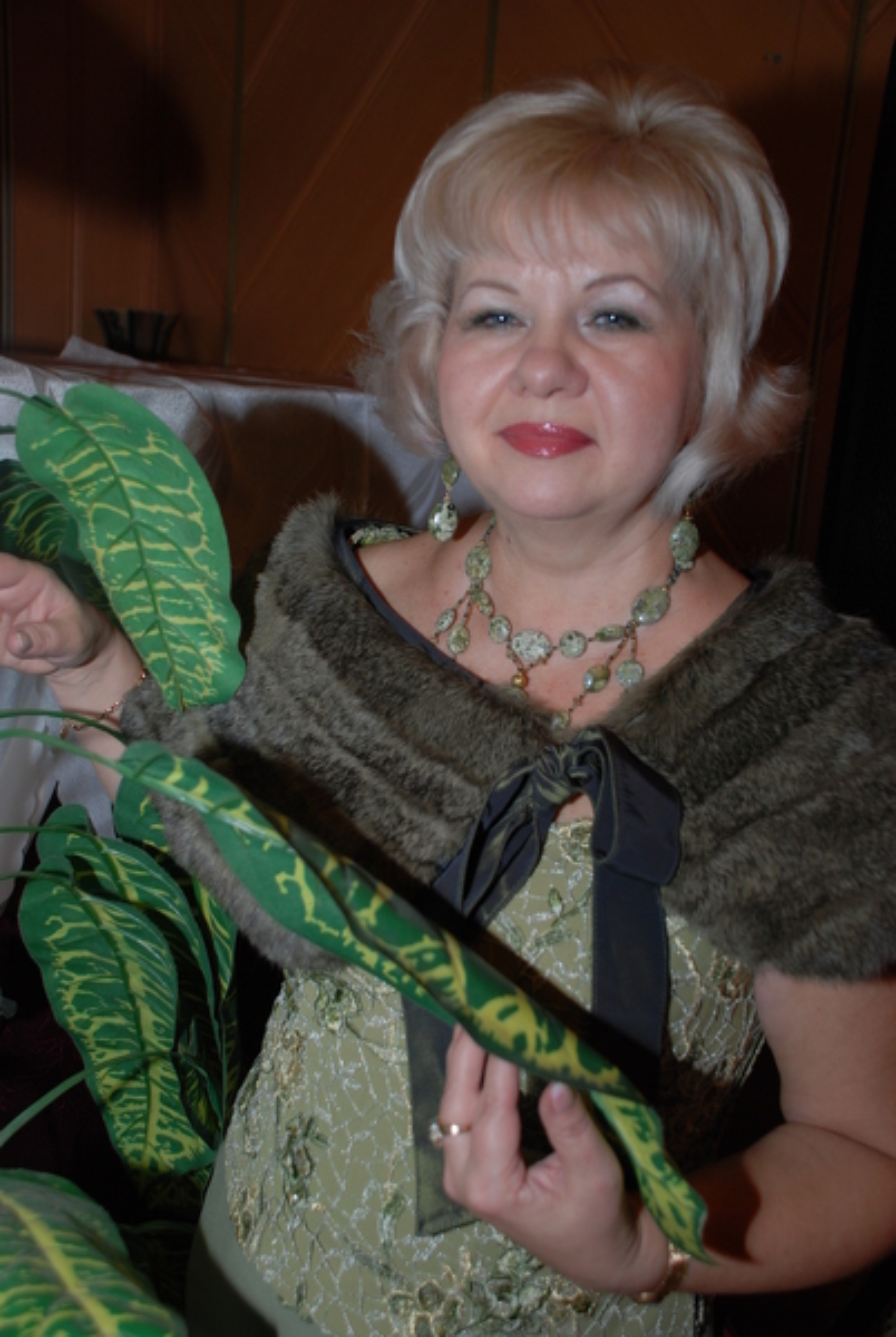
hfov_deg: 32.0
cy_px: 668
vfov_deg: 46.3
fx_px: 1562
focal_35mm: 42
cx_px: 448
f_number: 4
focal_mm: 28
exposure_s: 1/60
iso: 200
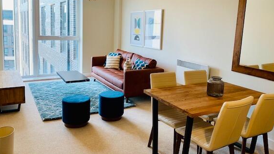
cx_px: 137
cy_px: 59
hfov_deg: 61.0
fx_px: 233
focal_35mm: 32
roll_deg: -1.2
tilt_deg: -7.9
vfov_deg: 36.5
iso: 80
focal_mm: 4.25
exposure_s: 1/121
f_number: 1.8
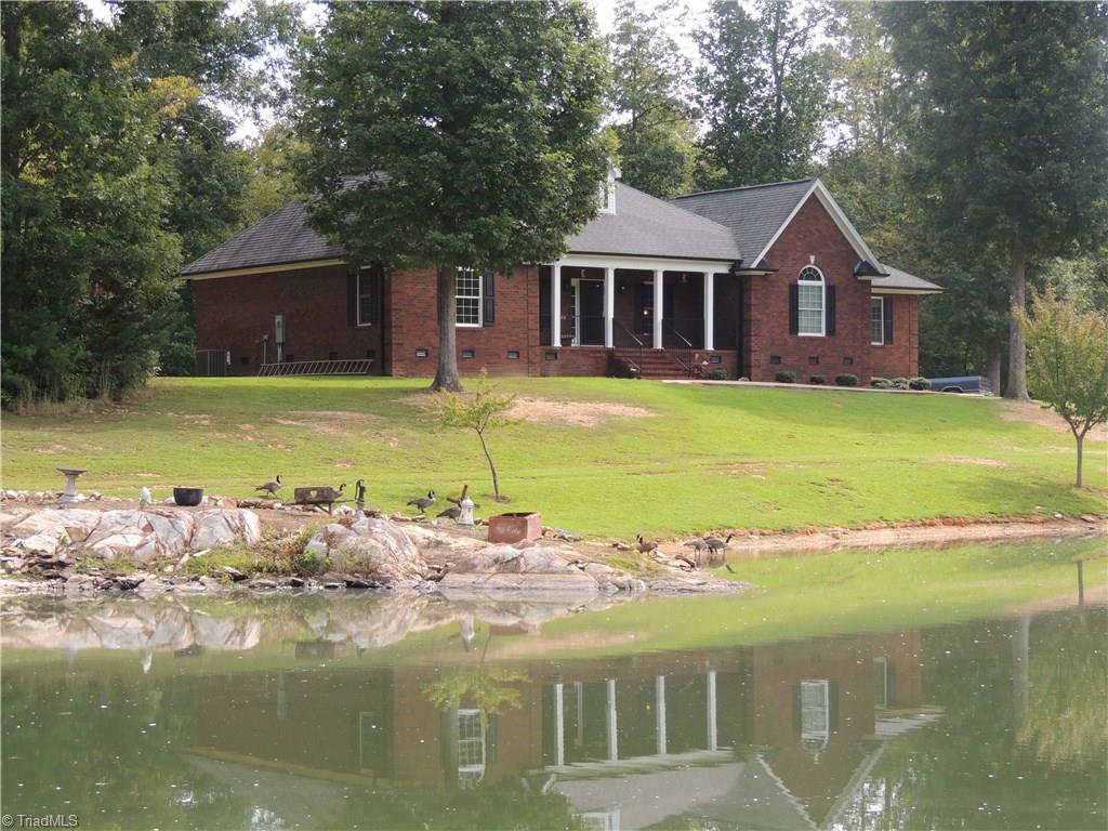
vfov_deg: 17.4
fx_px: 2721
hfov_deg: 23.0
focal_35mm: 85
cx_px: 554
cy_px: 416
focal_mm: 15.1
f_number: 4
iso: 100
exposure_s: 1/200
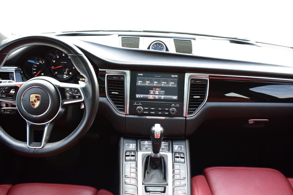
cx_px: 146
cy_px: 98
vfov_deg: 43.6
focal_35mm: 30
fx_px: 244
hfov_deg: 61.9
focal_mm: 20
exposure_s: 1/15
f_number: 6.3
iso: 800
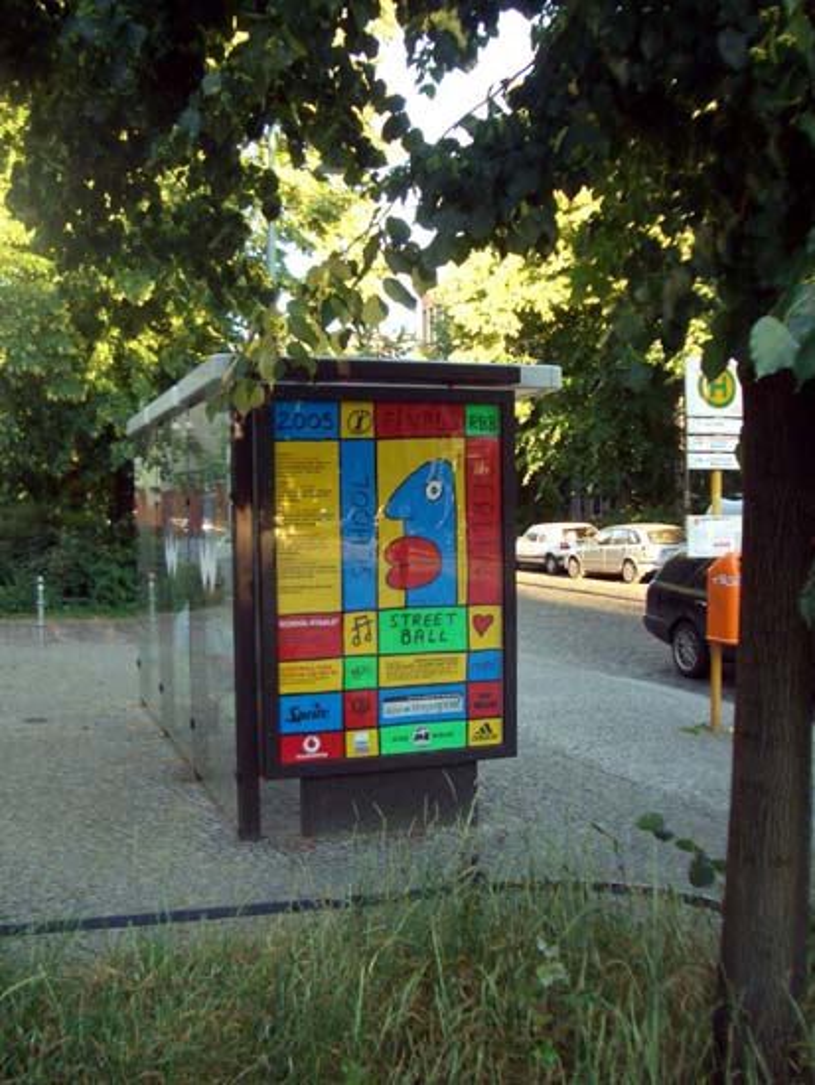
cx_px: 408
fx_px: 1098
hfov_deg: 40.7
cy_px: 542
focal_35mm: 35
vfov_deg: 52.6
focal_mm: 5.8
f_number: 2.6
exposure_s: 1/100
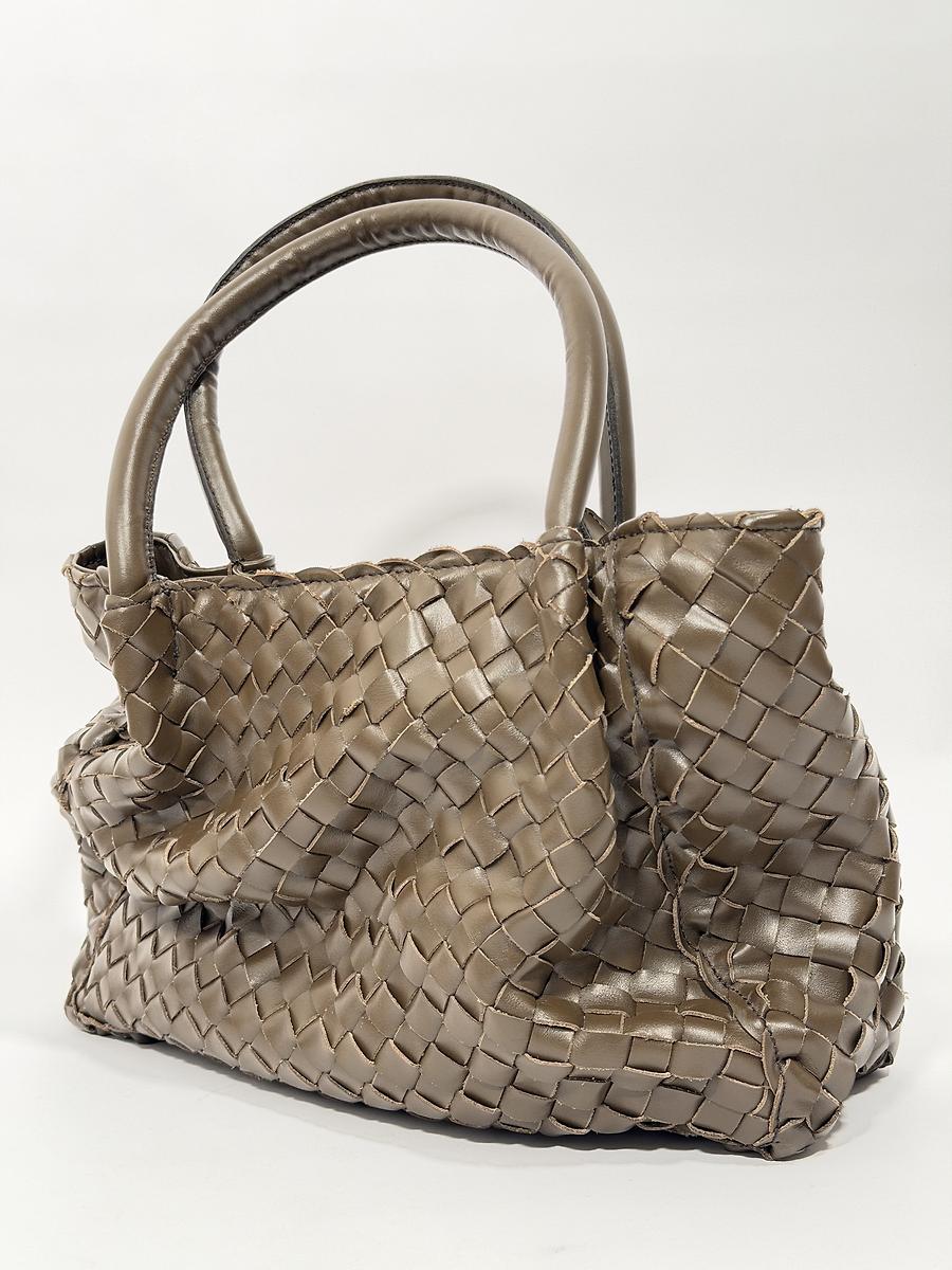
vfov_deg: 39.7
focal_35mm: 48
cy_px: 635
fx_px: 1760
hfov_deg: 30.3
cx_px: 476
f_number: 1.78
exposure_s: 1/60
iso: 160
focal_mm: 6.76
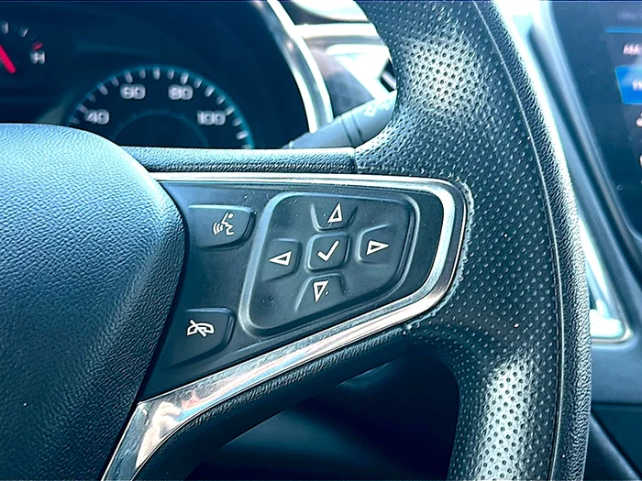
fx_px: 797
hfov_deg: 43.9
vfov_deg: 33.6
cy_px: 240
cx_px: 321
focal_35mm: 43
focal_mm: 6.86
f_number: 1.78
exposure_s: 1/50
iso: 50
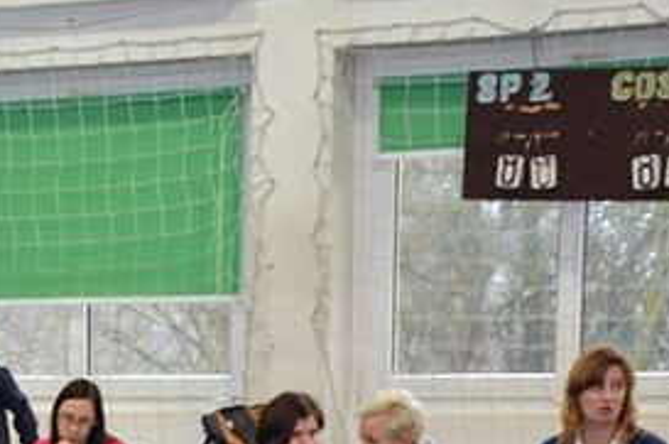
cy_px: 668
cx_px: -272
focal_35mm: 164
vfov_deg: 8.2
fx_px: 3034
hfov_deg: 12.1
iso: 1800
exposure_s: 1/60
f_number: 4.5
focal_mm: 35
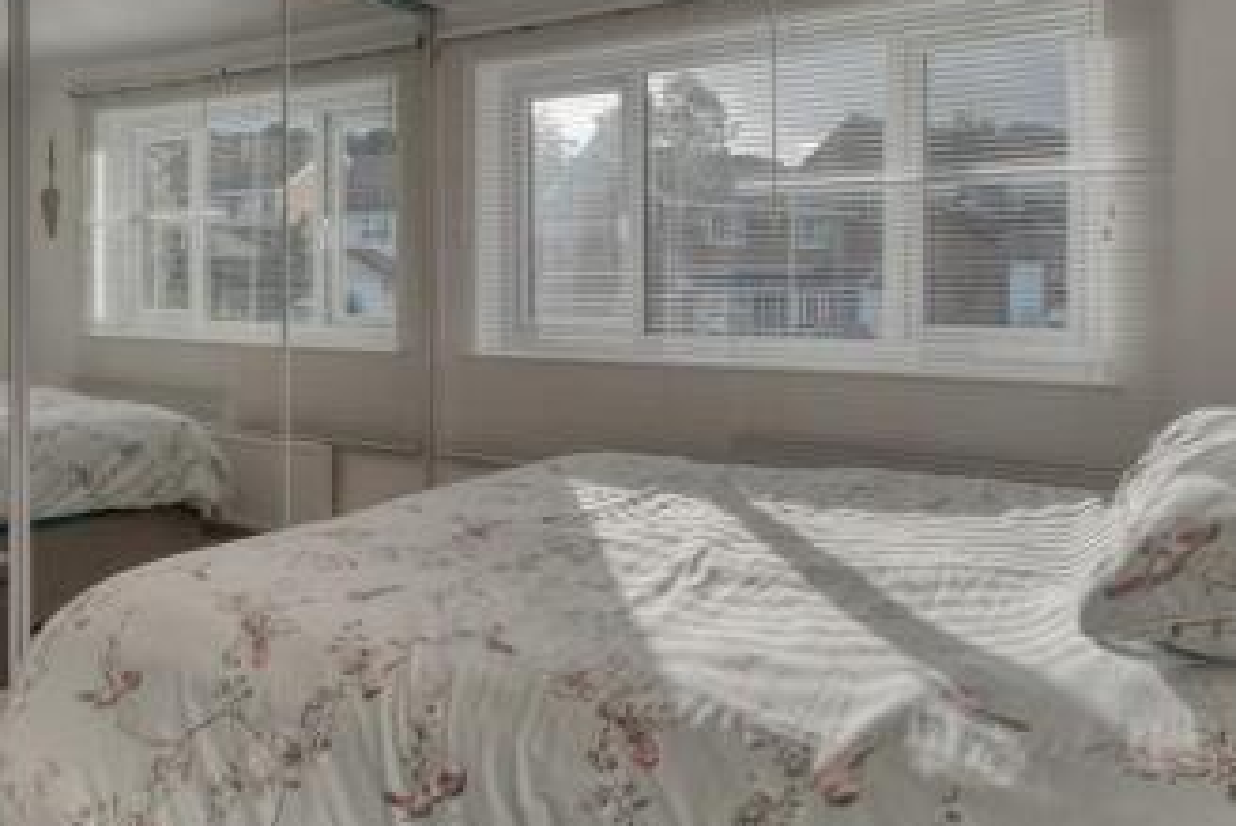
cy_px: 289
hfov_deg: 61.7
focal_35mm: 30
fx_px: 1030
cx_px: 541
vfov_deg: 43.2
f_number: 8
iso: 500
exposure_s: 1/125
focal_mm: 10
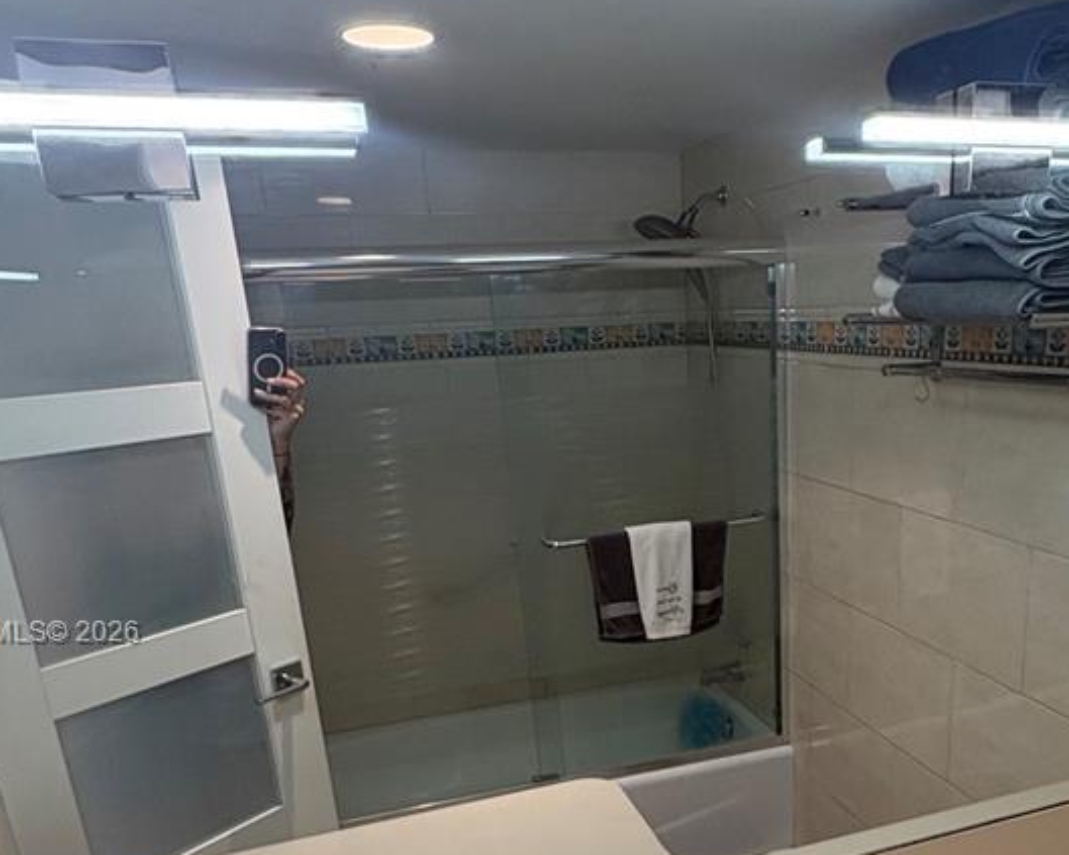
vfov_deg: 45.6
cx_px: 675
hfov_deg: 56.4
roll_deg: +3.1
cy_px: 635
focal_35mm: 31
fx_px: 981
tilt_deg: -16.3
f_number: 2.2
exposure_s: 1/120
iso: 160
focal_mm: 2.22
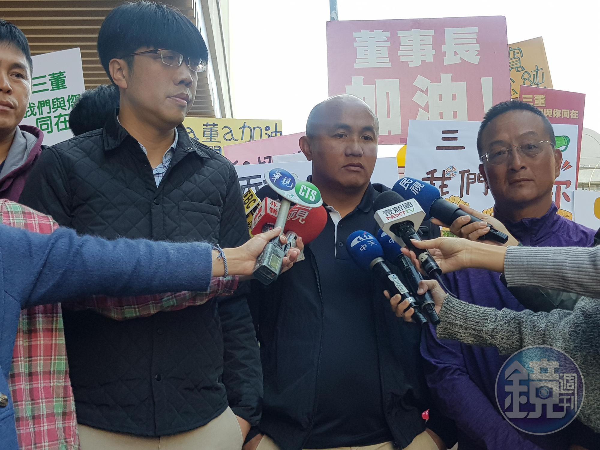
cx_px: 300
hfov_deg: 67.3
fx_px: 451
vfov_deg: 53.1
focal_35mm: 26
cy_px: 225
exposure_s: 1/216
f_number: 1.7
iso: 40
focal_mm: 4.3
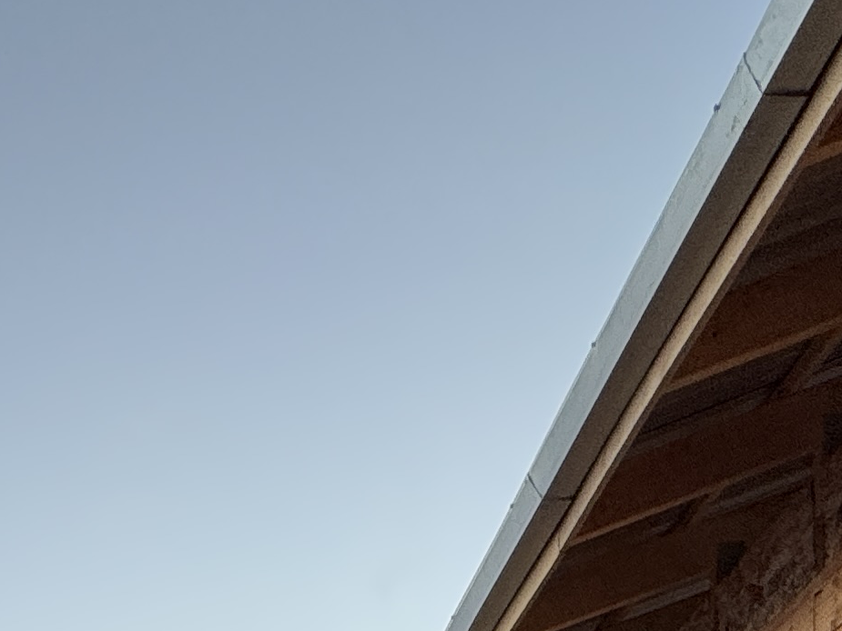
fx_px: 1484
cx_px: -32
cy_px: 1254
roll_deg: +0.5
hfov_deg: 29.3
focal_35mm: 61
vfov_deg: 17.4
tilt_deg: +1.7
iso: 125
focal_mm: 2.22
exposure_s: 1/99
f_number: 2.2
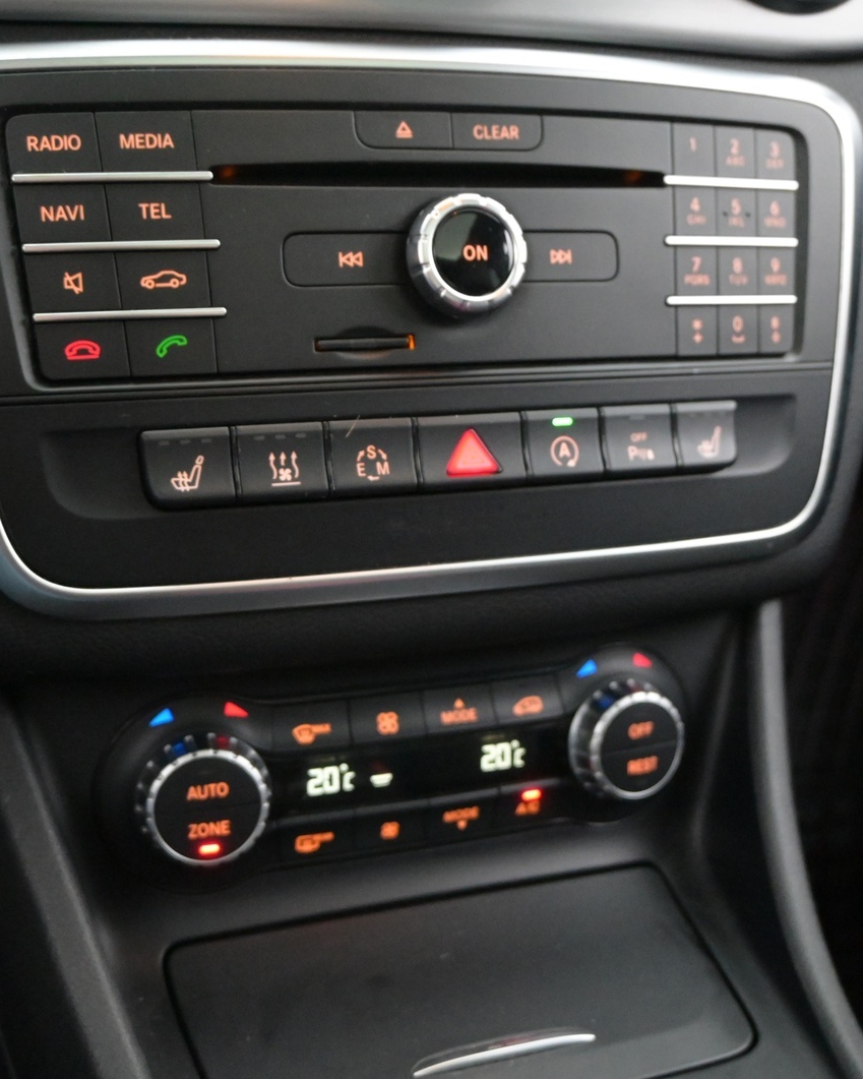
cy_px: 532
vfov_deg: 41.9
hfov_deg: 34.1
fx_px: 1407
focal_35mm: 44
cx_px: 413
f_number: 3.8
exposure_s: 1/30
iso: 5600
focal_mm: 20.5
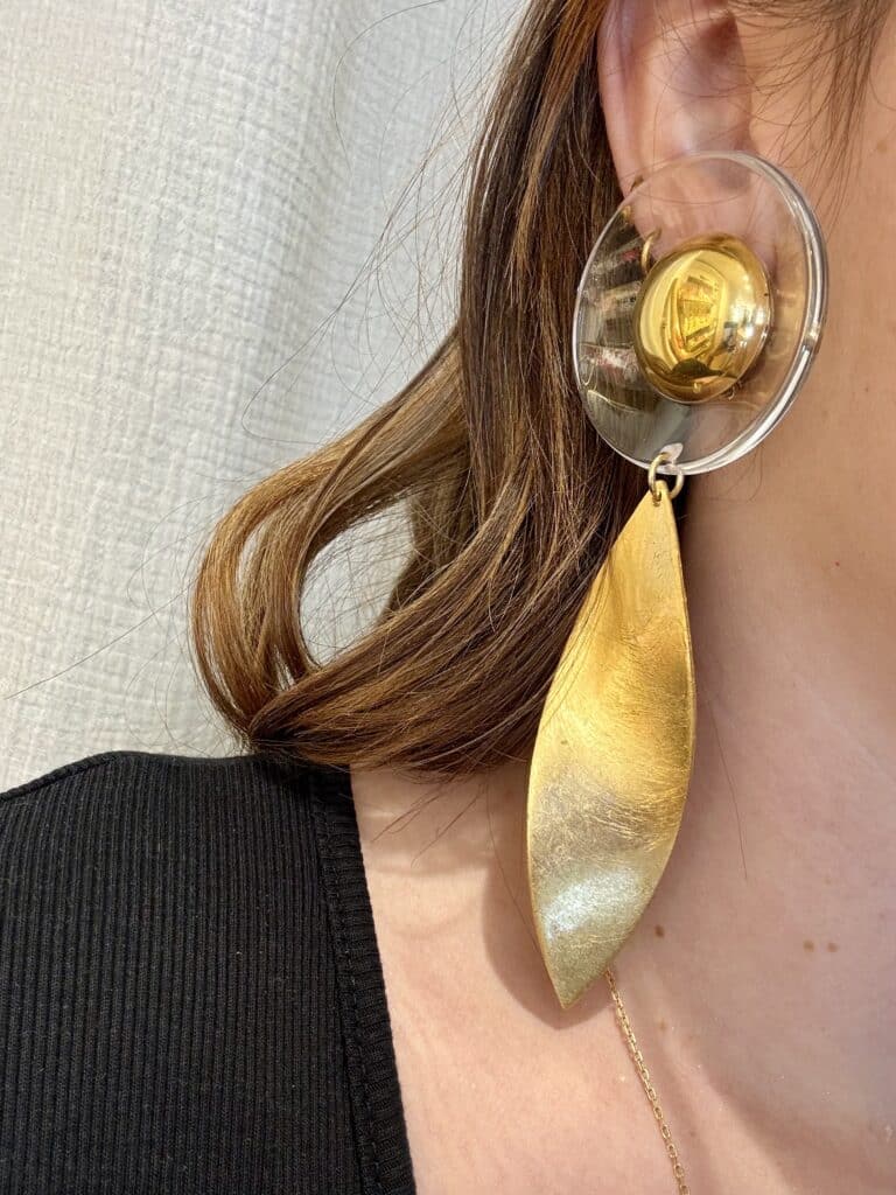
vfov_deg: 60.0
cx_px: 448
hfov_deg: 46.8
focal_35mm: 30
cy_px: 598
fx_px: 1035
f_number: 1.9
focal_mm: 2.69
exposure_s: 1/50
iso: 64
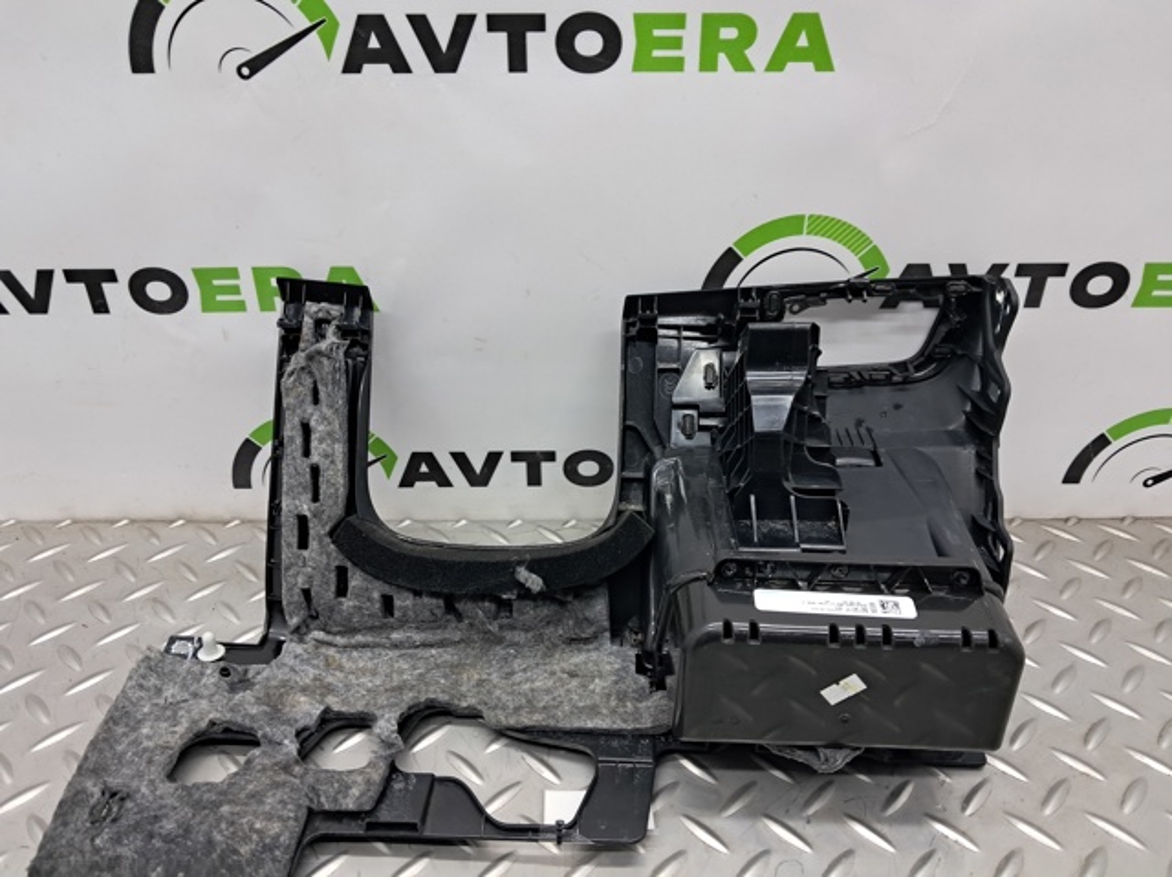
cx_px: 586
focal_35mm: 27
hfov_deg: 65.4
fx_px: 913
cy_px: 438
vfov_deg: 51.3
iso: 160
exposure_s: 1/50
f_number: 1.8
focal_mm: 4
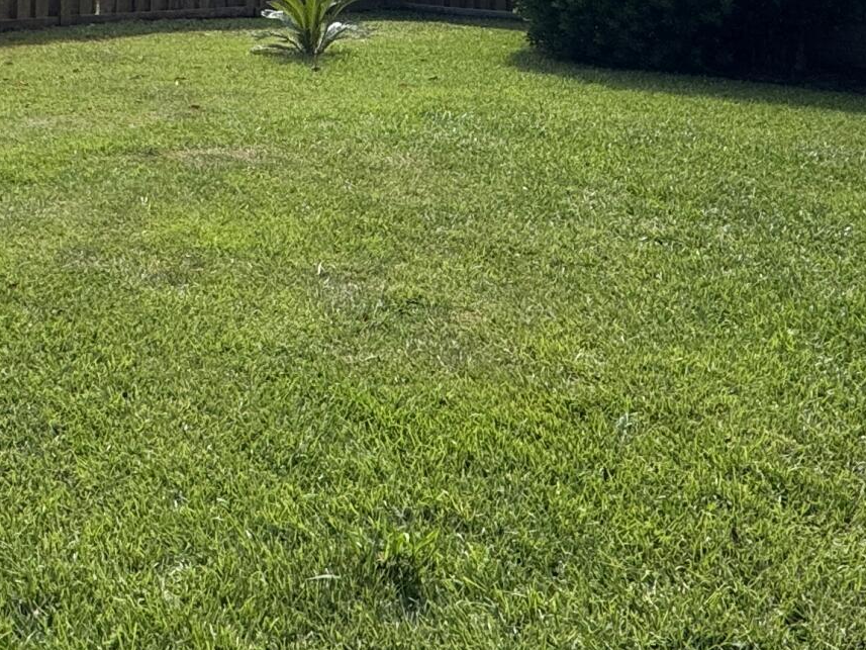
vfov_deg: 26.5
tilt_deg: +2.0
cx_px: 315
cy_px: -125
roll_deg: -3.6
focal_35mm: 49
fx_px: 1226
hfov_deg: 38.6
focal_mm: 2.22
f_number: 2.2
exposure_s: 1/3906
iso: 32
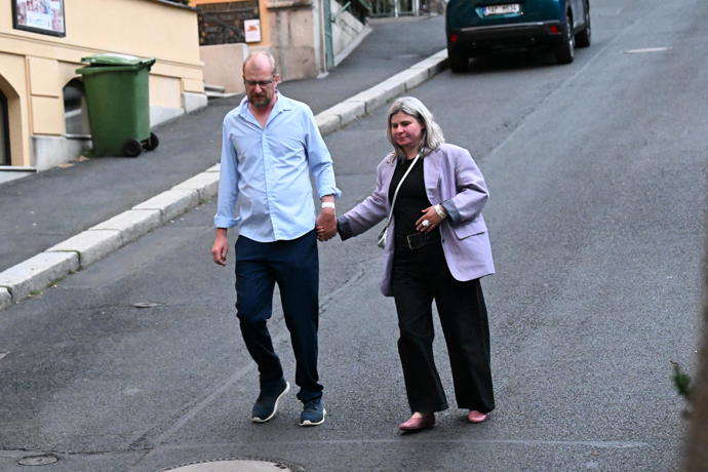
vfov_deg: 13.0
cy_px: 236
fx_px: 2065
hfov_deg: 19.5
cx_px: 354
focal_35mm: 105
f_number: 3.5
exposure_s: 1/200
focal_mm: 70
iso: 12800
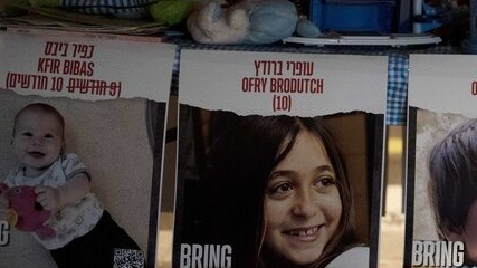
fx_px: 1113
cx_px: 486
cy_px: -37
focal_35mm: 88
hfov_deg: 23.1
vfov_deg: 13.4
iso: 3200
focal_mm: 35
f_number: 2
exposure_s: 1/250
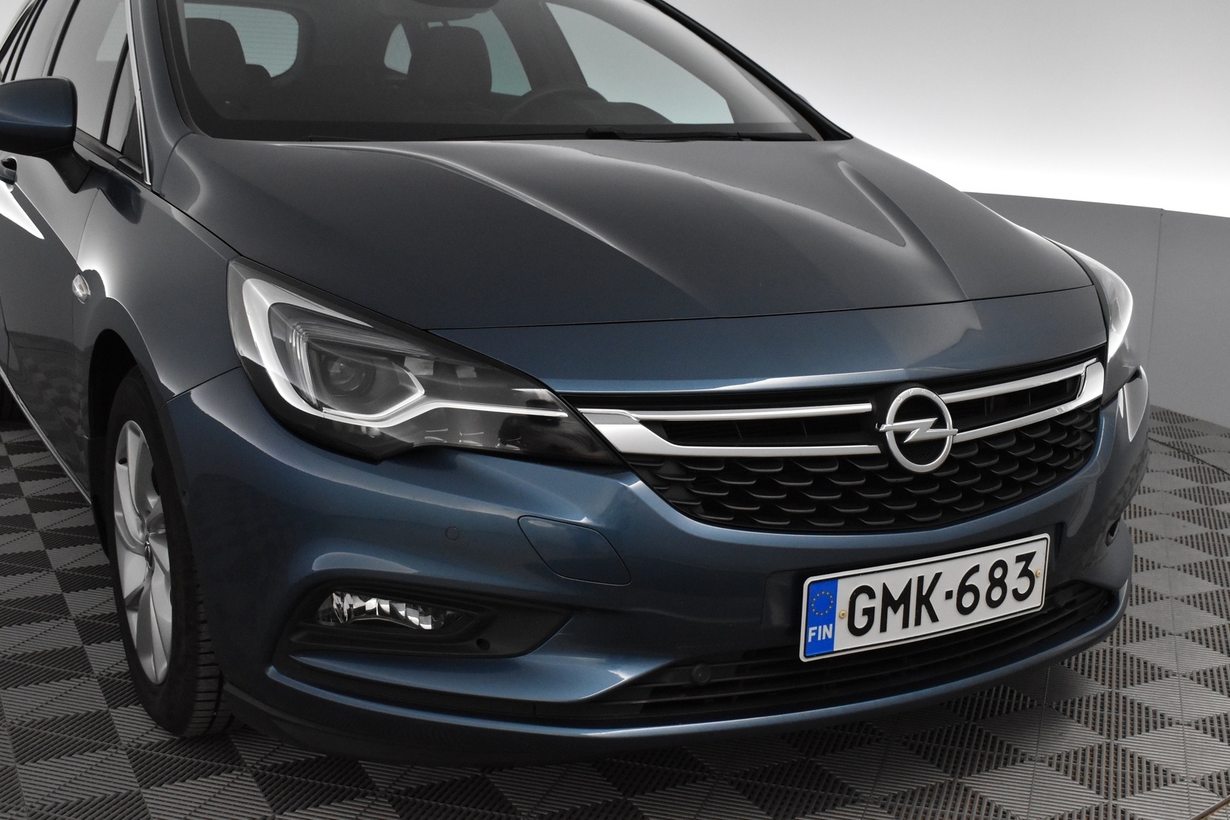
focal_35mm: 44
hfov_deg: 45.0
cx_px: 615
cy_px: 410
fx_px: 1486
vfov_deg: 30.9
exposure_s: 1/160
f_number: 6.3
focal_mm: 29
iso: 3200
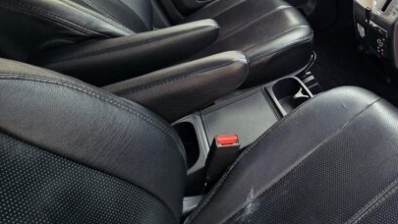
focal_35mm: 28
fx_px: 296
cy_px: -17
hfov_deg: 58.8
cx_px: 352
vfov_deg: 35.9
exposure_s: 1/119
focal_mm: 2.2
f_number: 2.2
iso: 50
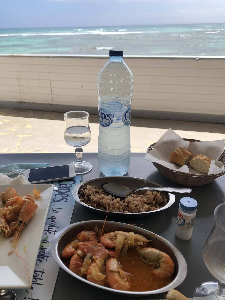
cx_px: 112
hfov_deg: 49.7
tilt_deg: -25.5
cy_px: 150
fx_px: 243
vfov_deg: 63.4
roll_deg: +1.3
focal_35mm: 28
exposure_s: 1/2183
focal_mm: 4
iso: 20
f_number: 1.8
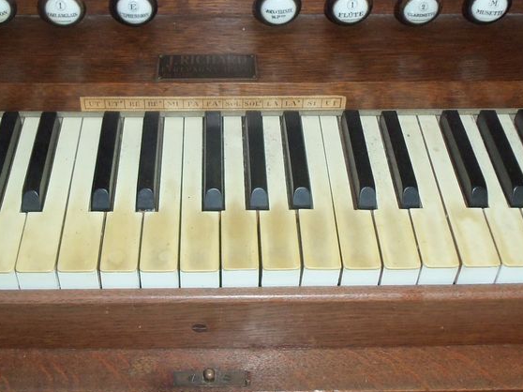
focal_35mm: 52
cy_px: 141
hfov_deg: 36.8
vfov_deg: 27.9
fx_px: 785
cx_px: 222
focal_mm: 5.2
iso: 100
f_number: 3.4
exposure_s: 1/30
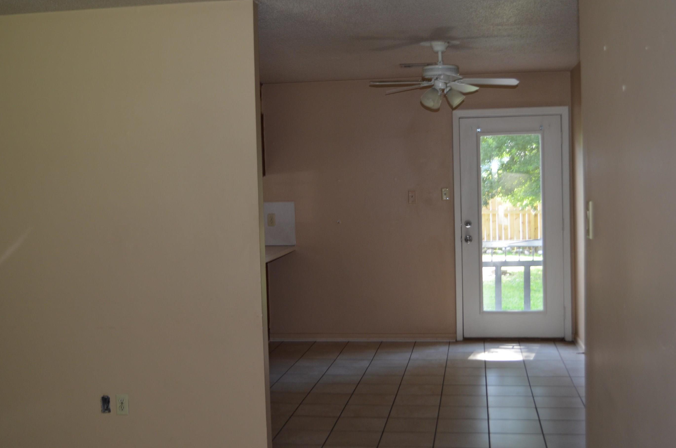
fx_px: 881
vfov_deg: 28.5
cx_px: 328
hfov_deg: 42.0
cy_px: 210
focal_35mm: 47
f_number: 4.5
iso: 400
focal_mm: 28
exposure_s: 1/60
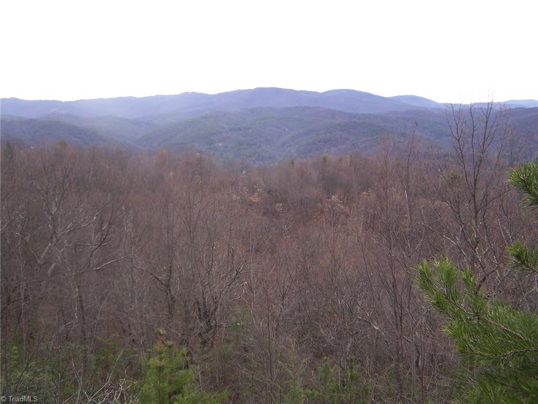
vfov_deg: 37.7
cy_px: 202
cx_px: 269
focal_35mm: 38
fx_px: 591
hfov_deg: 49.0
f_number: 2.8
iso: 64
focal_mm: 6.3
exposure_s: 1/100
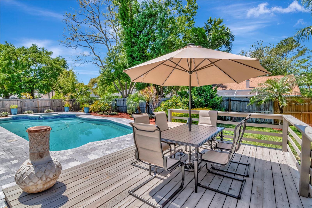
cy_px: 104
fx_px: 143
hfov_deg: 95.0
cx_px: 156
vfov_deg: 72.0
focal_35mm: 16
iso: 640
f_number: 9
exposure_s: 1/1000
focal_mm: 11
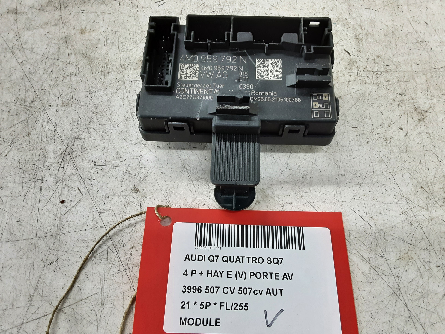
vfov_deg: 51.4
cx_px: 222
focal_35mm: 27
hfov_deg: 65.3
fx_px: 347
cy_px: 167
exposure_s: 1/50
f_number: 1.9
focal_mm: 2.91
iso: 100
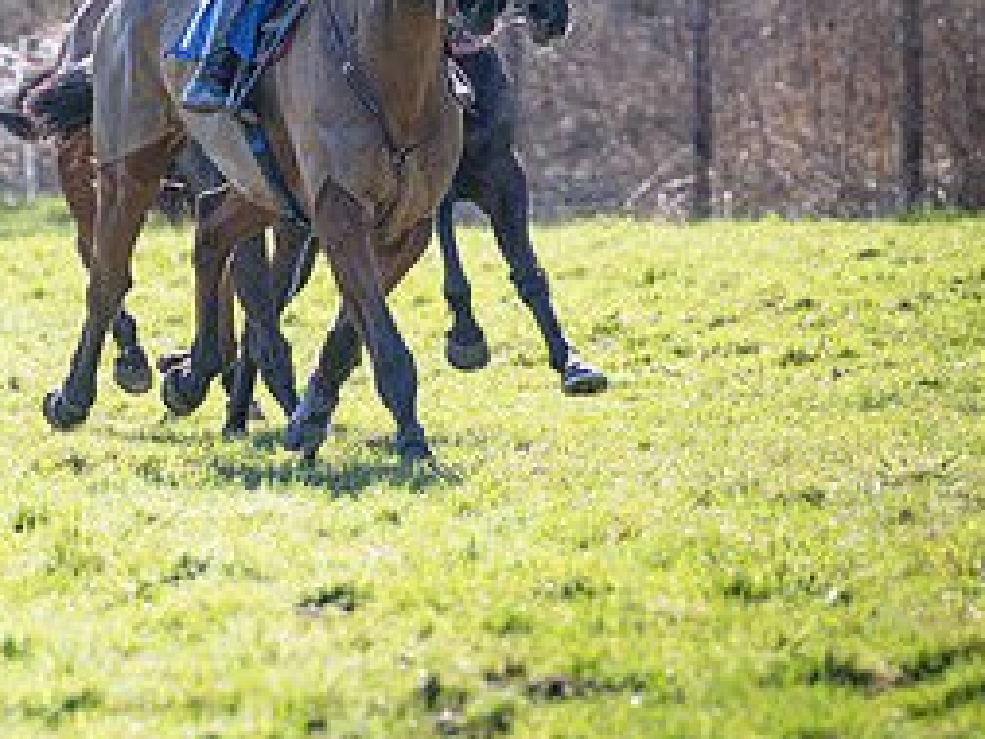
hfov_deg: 3.9
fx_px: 14434
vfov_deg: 2.9
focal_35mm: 507
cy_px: -111
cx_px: 434
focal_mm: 150
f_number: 2.8
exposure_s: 1/2500
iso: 400
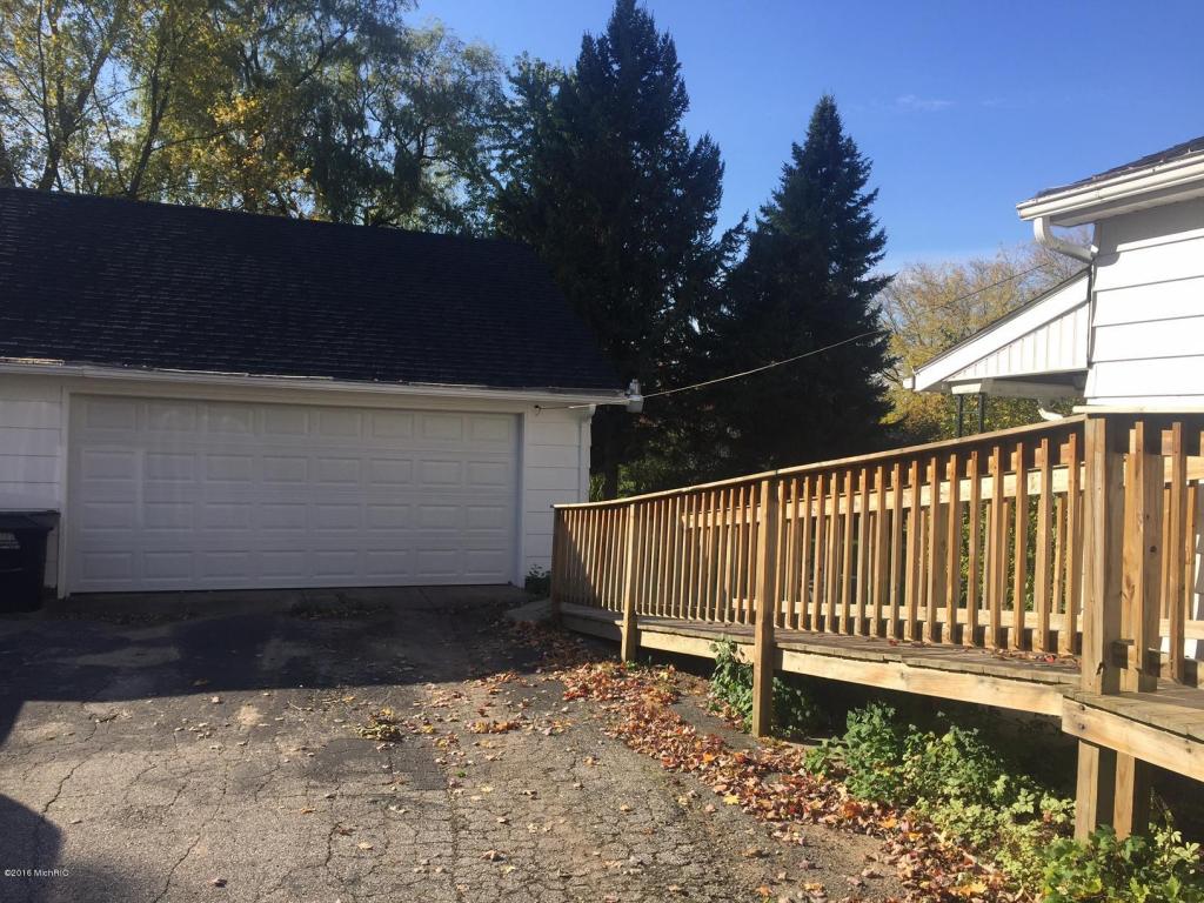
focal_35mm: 29
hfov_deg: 61.7
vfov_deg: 48.2
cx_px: 602
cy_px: 452
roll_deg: -2.4
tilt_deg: -0.7
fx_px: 1009
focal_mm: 4.15
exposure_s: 1/1014
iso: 32
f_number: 2.2
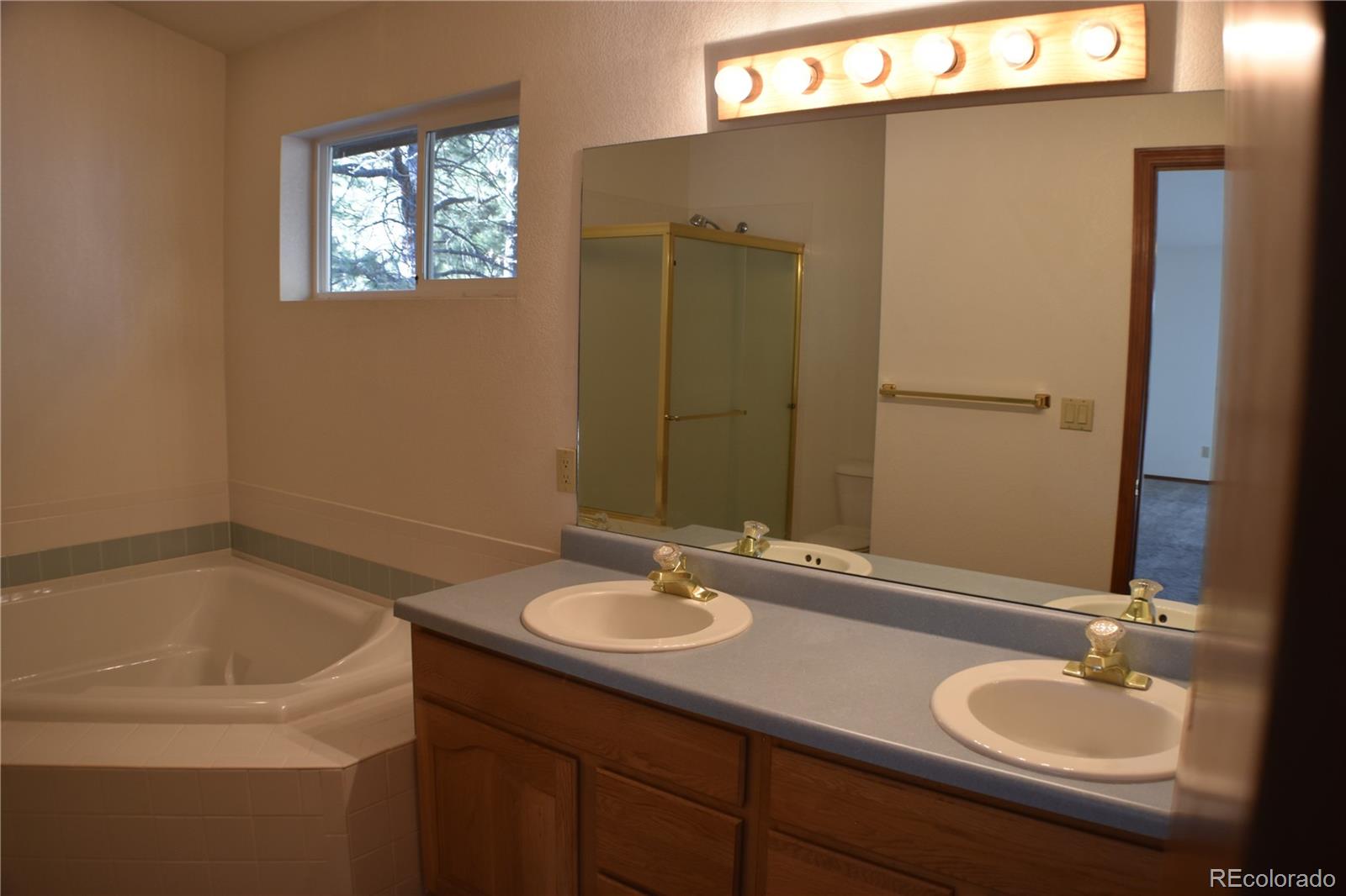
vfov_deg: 38.3
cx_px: 673
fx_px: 1290
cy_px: 448
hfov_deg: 55.1
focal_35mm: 34
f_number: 4
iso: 400
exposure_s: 1/60
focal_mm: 23
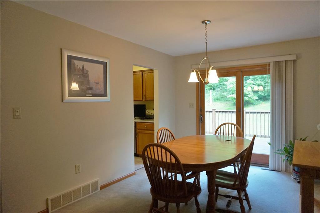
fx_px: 213
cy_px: 106
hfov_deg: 73.8
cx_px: 160
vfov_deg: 53.0
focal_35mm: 24
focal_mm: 16
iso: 1600
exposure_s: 1/160
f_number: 3.5
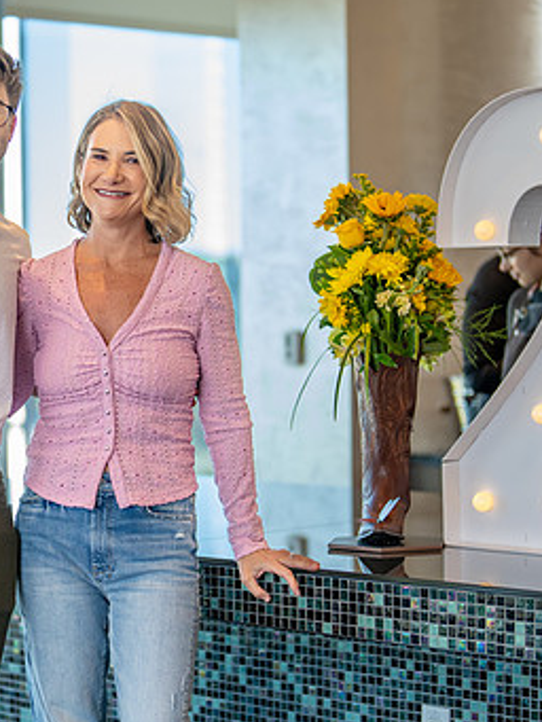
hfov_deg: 13.3
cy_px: 390
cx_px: 142
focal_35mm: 111
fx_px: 2316
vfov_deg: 17.7
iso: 320
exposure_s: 1/640
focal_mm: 50
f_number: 1.2
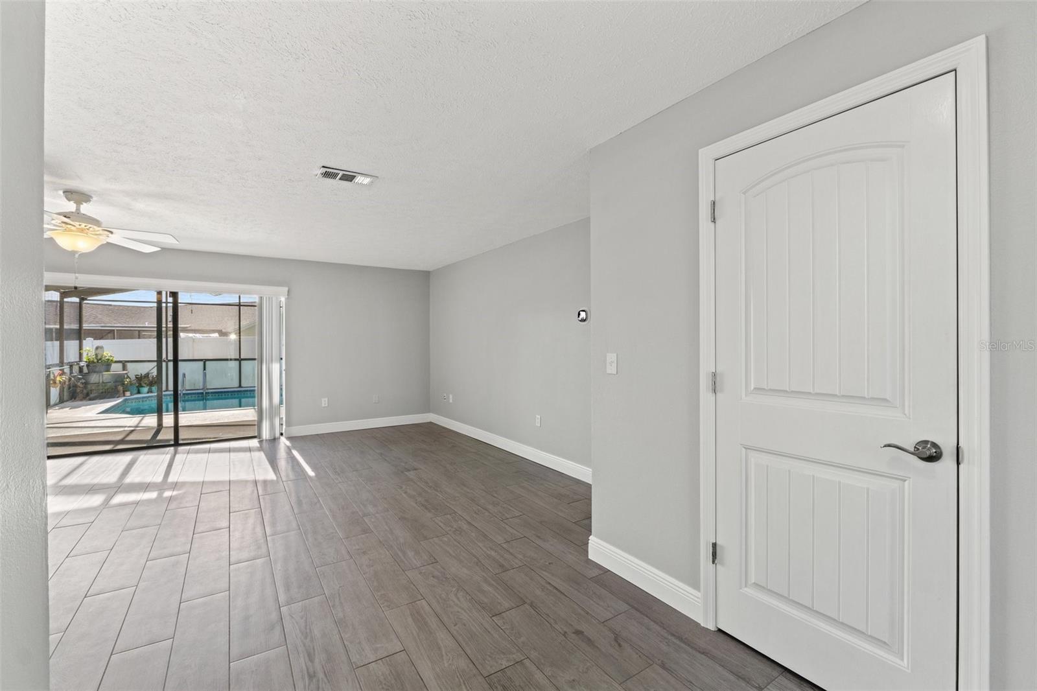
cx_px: 518
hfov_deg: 100.4
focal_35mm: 15
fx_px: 432
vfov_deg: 77.3
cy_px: 346
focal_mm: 10
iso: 400
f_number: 8
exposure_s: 1/15
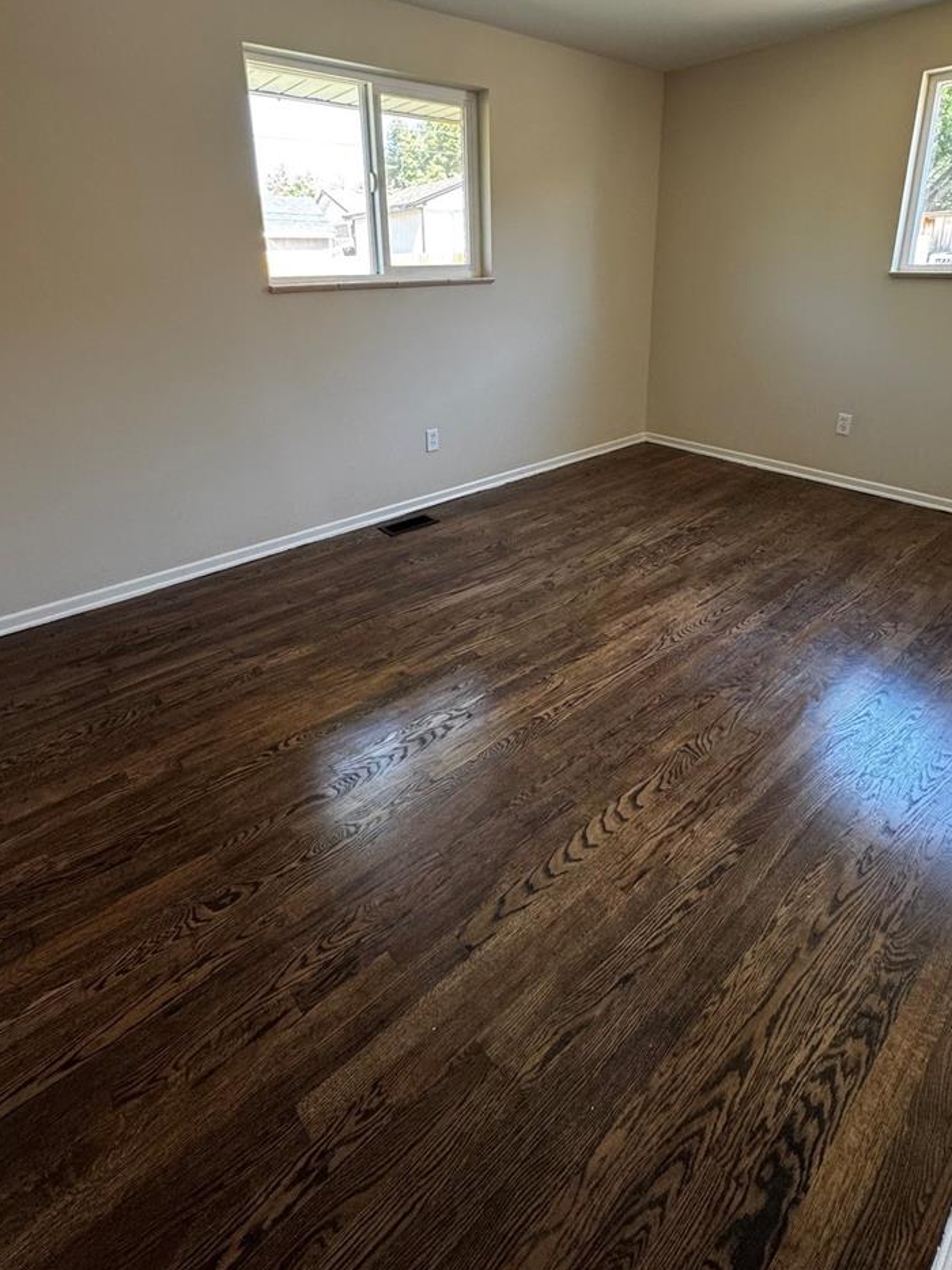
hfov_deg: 71.6
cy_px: 459
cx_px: 499
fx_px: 660
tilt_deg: -16.4
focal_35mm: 18
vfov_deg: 85.6
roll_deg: +0.4
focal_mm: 2.22
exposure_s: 1/99
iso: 250
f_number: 2.2
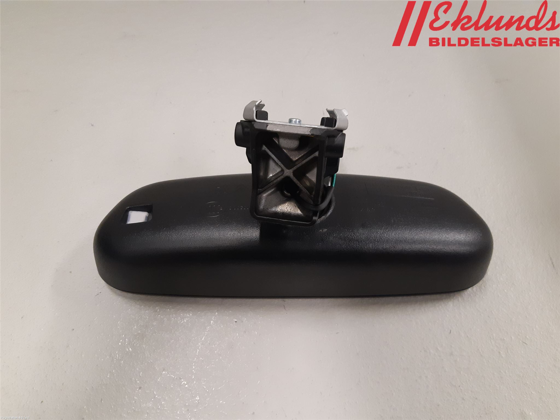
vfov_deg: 53.1
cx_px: 280
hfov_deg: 67.3
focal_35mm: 26
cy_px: 210
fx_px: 421
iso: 200
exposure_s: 1/50
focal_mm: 3.93
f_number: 1.7
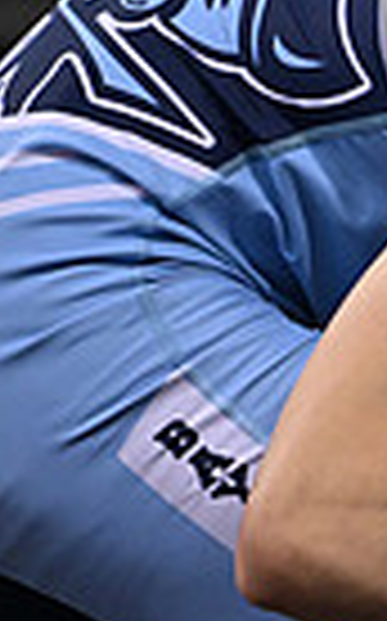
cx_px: 1251
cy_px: 79
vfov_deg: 3.1
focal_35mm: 685
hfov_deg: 1.9
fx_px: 11584
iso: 4000
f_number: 3.2
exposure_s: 1/1000
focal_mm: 160
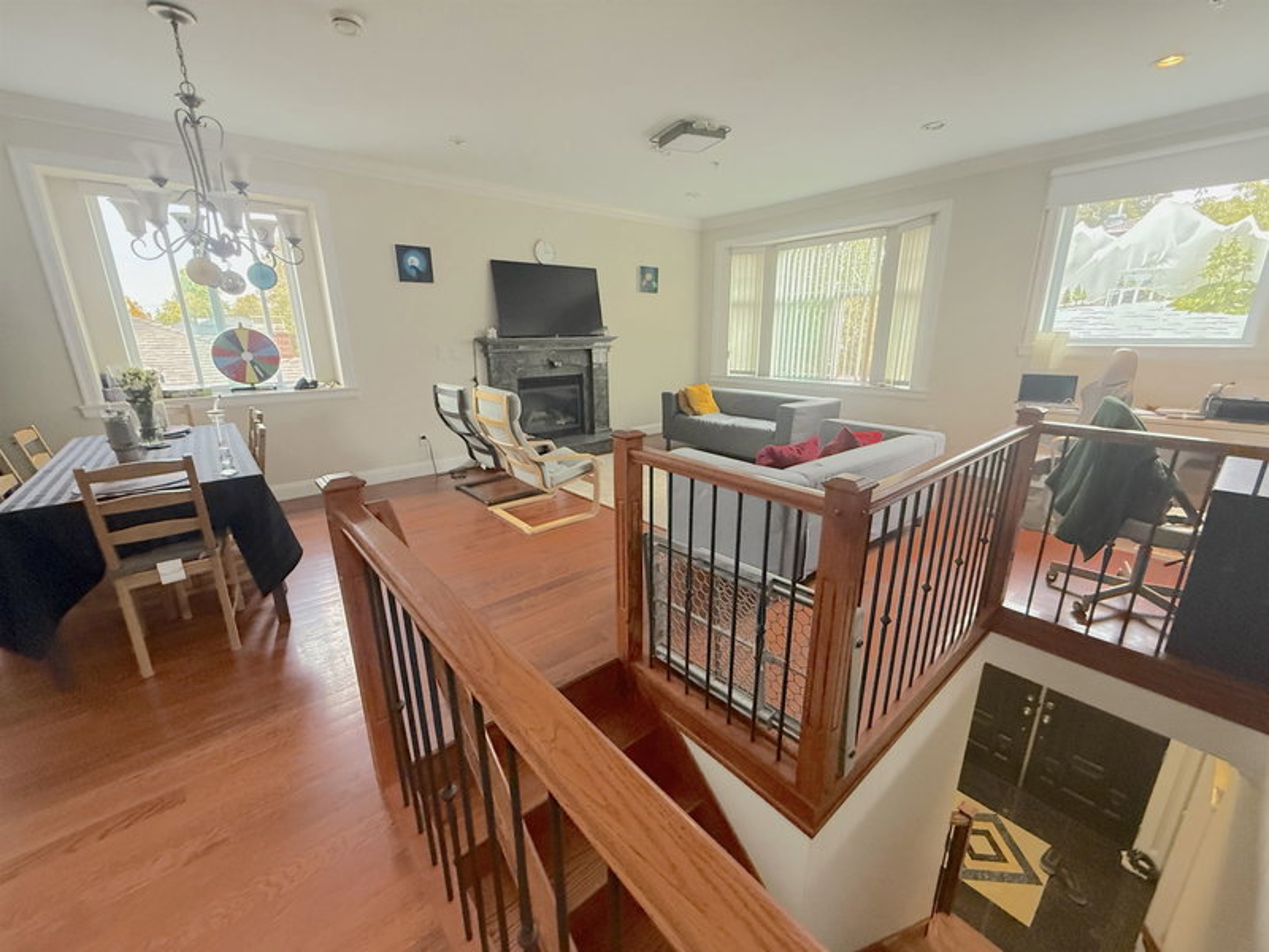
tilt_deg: -14.8
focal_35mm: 14
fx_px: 513
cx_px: 634
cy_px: 476
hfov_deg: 102.1
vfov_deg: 85.7
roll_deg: +0.1
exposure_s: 1/120
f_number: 2.2
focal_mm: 2.22
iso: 640
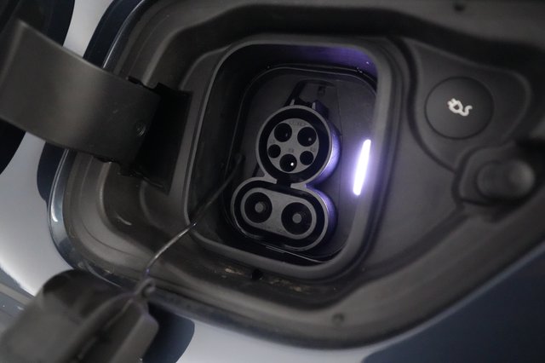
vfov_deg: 53.1
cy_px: 182
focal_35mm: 24
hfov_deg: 73.8
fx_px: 363
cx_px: 272
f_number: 2.8
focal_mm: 24
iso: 16000
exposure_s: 1/400
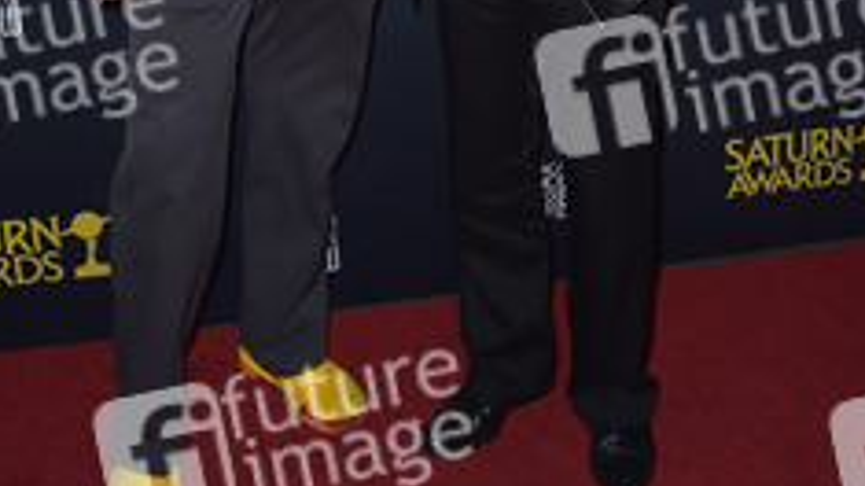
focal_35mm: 57
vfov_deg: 19.7
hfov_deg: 36.6
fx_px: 1307
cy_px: -114
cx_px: 392
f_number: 6.3
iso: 250
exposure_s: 1/250
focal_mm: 32
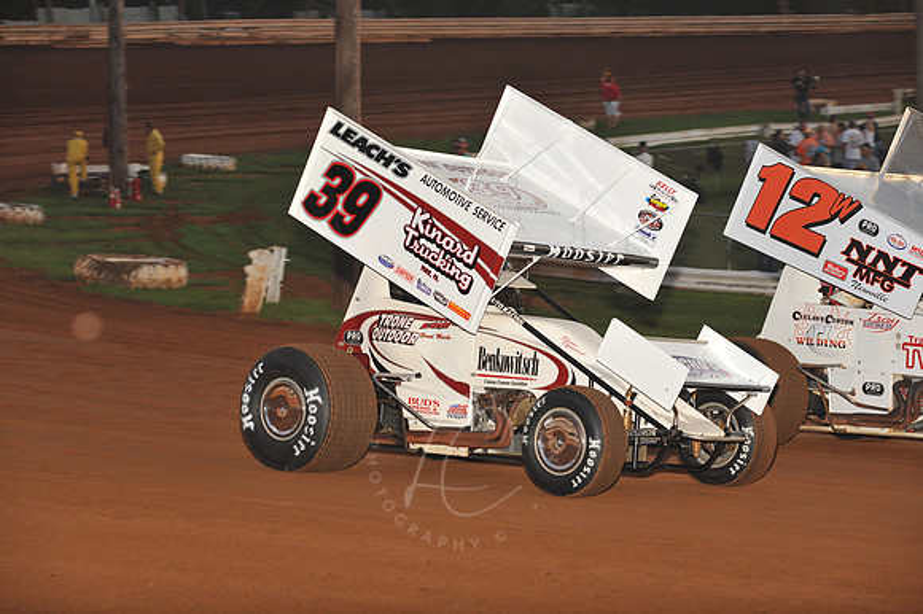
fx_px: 3075
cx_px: 462
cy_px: 307
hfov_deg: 17.1
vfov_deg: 11.4
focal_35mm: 120
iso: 800
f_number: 6.3
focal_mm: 120
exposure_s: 1/320
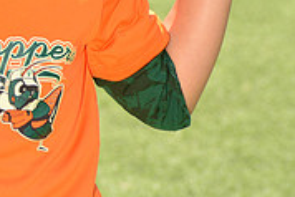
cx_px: -28
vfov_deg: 2.5
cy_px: -92
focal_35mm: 553
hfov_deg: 3.7
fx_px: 4535
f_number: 11
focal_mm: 170
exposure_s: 1/250
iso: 250
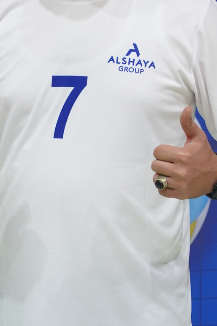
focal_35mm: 136
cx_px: 78
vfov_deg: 14.9
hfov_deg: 10.1
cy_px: 37
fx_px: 1231
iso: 2000
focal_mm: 70
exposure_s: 1/160
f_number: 4
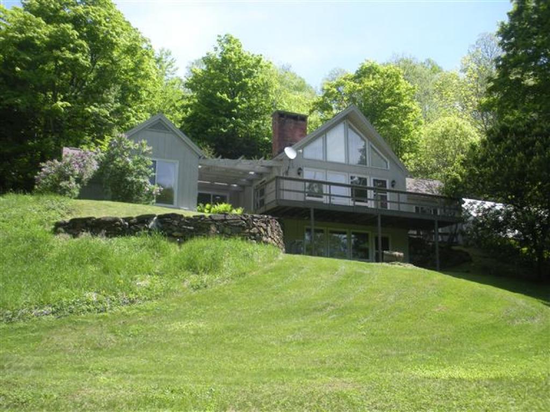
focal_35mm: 36
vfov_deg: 39.7
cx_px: 275
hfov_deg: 51.4
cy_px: 206
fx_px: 572
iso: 64
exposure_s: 1/215
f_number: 3.5
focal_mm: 6.3
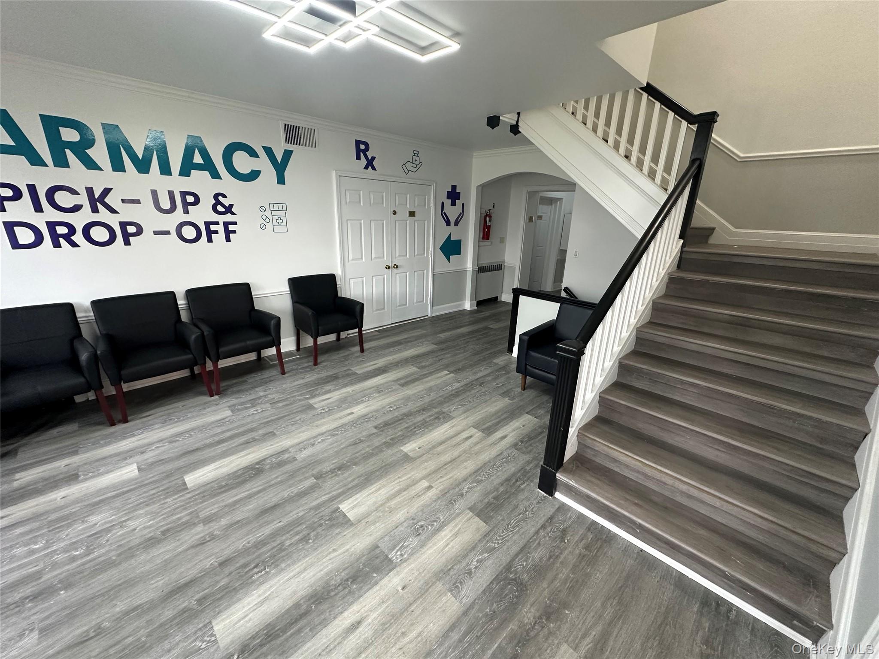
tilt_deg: -18.0
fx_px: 356
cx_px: 440
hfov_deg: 102.1
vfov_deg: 85.7
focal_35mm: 14
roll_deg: -2.4
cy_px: 330
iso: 250
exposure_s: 1/118
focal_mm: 2.22
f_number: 2.2
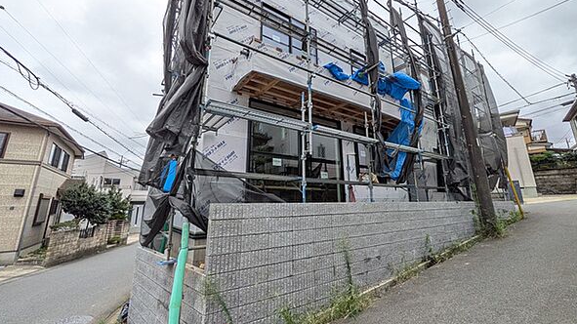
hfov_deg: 99.4
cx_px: 295
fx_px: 245
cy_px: 145
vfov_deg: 66.9
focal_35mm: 16
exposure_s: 1/1024
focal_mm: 1.83
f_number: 2.2
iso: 51
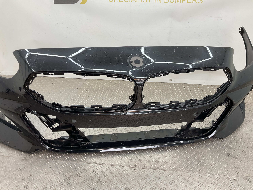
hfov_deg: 61.7
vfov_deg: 48.2
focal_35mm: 29
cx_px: 126
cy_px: 95
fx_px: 212
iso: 25
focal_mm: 3
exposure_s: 1/100
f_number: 1.8
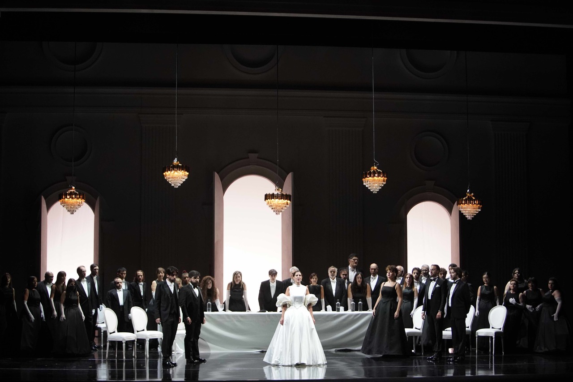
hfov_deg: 27.7
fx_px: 1162
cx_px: 286
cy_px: 191
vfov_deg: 18.7
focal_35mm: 73
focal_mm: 73
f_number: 2.8
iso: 6400
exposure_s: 1/400
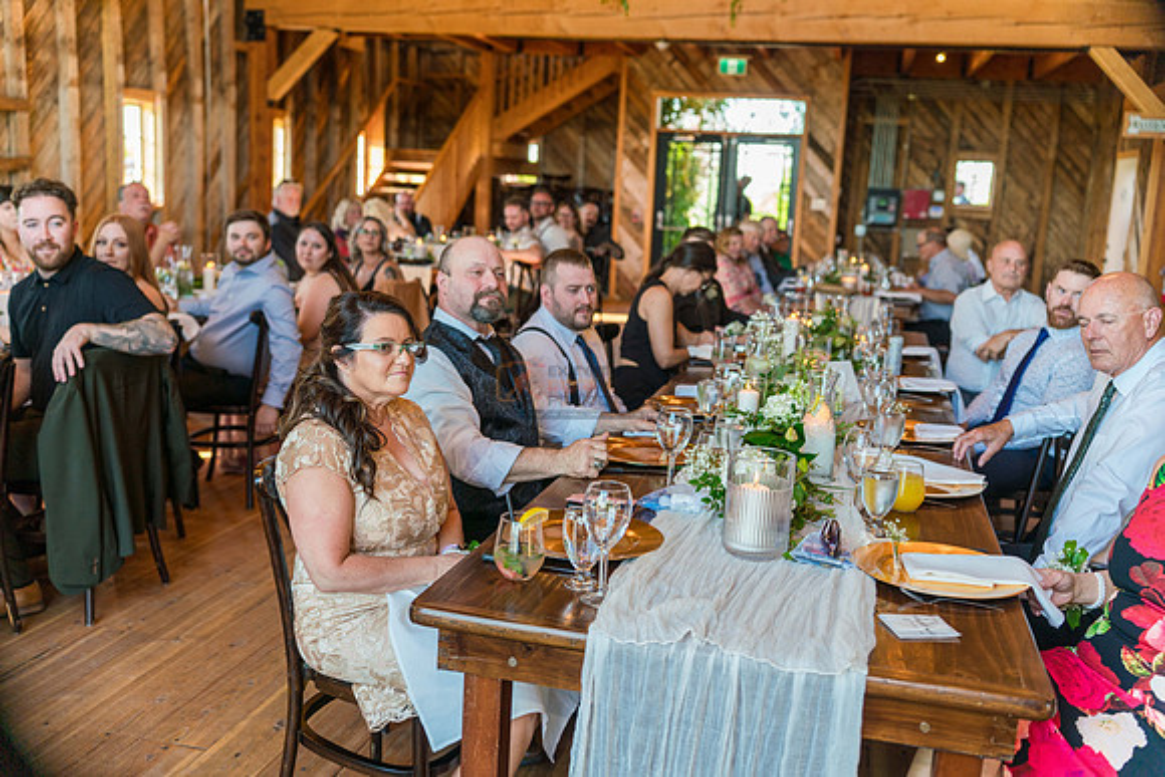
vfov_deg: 37.9
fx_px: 1133
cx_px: 582
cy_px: 388
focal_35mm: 35
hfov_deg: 54.4
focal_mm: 35
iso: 400
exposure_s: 1/200
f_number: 2.5
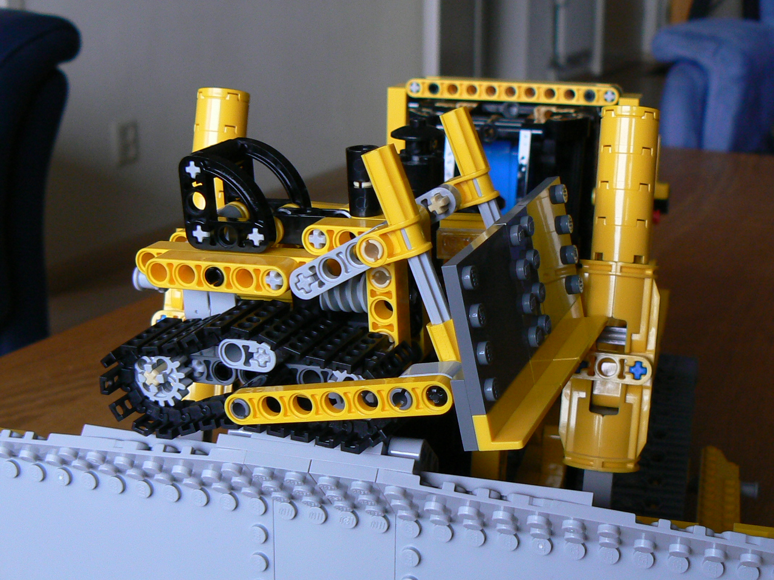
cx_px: 387
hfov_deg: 36.2
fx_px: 1185
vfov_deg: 27.5
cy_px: 290
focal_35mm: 53
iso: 100
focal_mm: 6.5
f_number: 2.8
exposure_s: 1/8
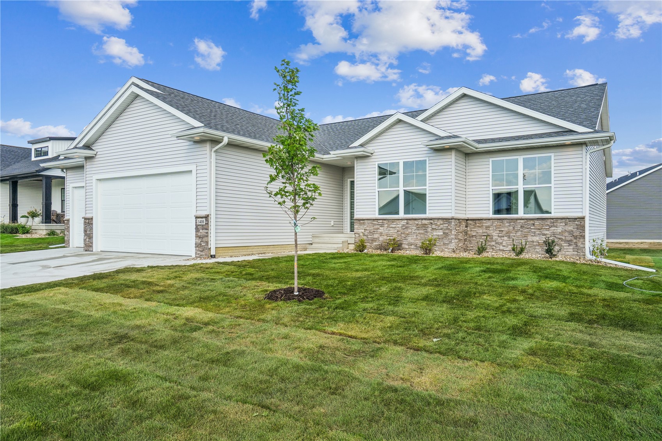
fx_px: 460
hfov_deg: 71.5
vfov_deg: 51.3
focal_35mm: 25
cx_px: 331
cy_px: 220
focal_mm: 25
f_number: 10
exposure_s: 1/400
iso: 400
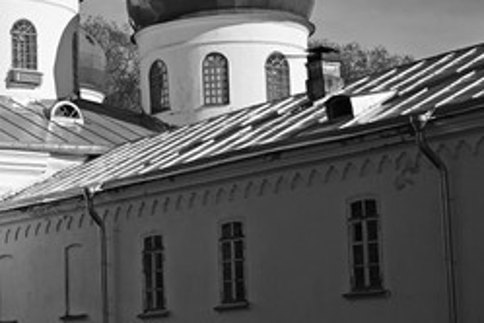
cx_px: -80
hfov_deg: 18.1
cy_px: 116
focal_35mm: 108
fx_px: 1452
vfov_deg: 12.7
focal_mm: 42
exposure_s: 1/2000
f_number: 4
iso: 100
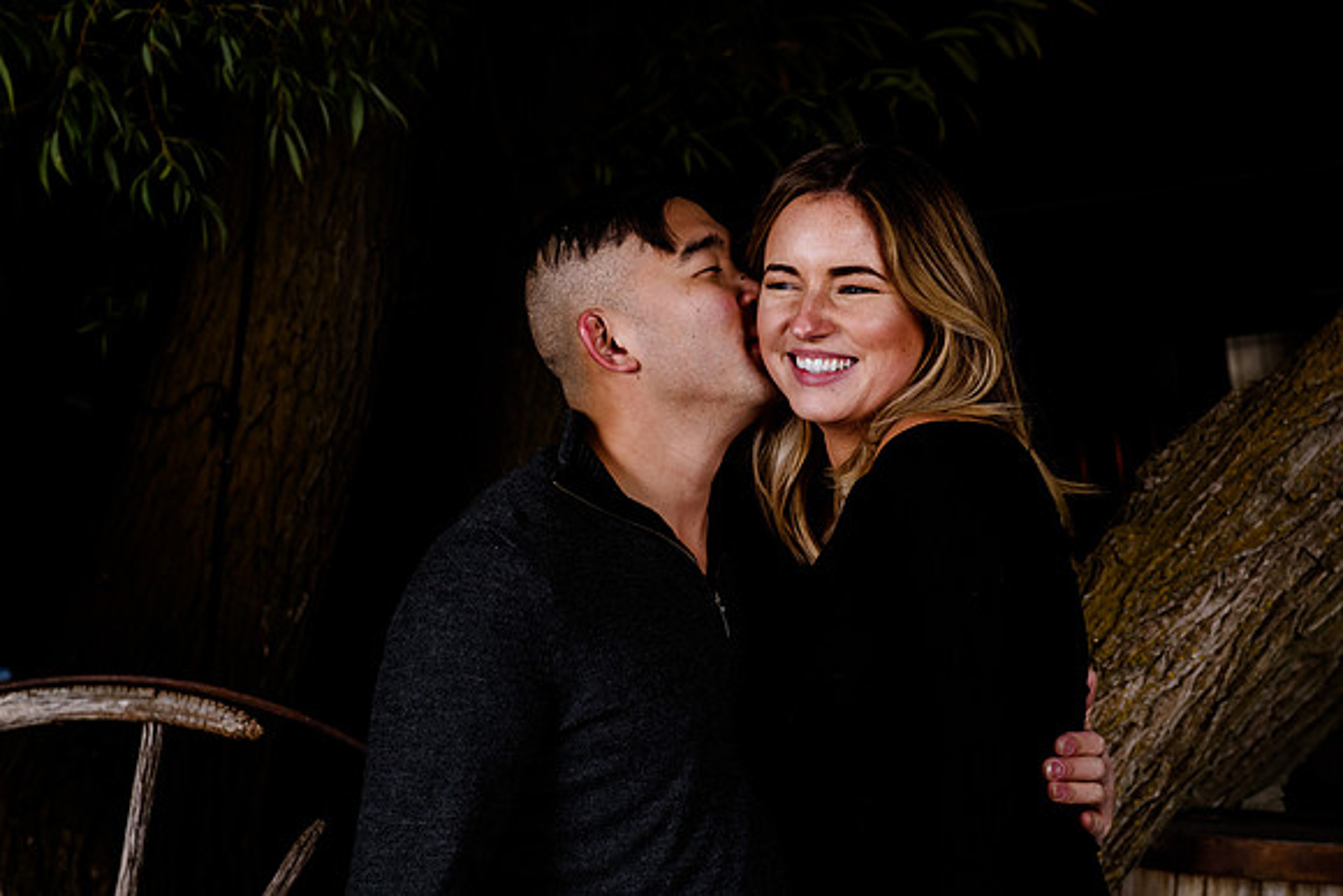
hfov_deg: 23.6
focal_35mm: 86
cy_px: 389
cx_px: 786
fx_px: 3204
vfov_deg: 15.9
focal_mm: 70
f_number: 8
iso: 400
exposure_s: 1/160
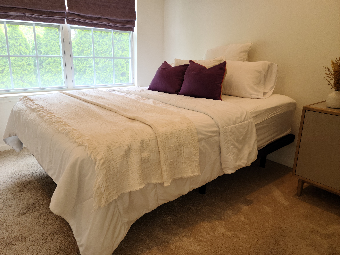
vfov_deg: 49.7
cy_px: 128
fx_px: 275
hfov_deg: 63.4
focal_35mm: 28
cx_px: 170
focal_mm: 5.9
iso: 32
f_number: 2
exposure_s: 1/30
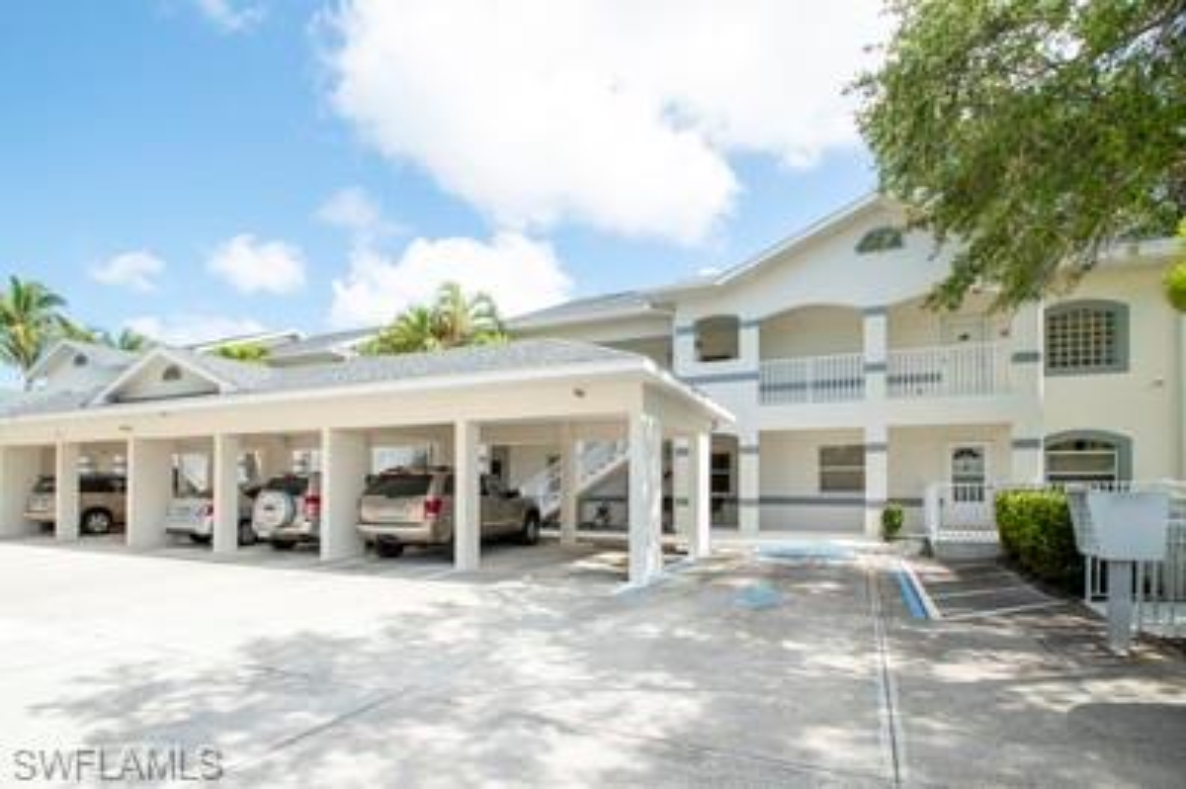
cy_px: 394
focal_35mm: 16
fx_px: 543
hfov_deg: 95.0
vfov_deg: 72.0
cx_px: 593
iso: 200
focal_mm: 11
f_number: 9.5
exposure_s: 1/350
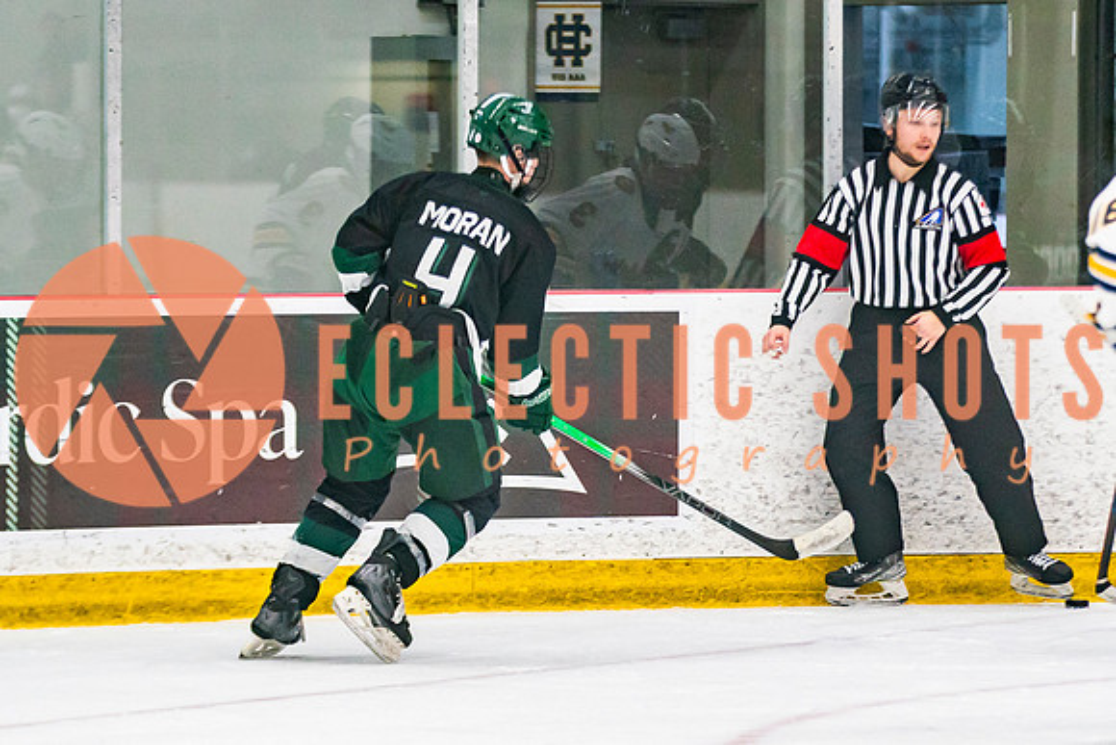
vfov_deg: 5.0
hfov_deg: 7.6
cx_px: 587
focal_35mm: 272
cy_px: 411
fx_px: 8445
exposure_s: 1/640
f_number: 2.8
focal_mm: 140
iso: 2000
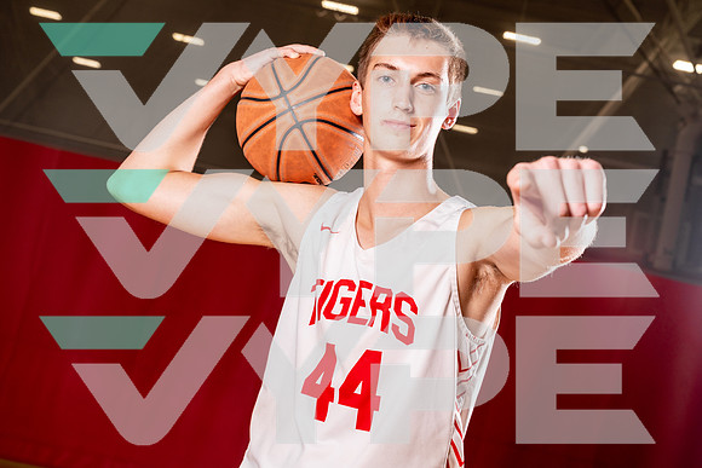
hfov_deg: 38.2
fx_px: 1014
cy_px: 234
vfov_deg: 26.0
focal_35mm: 52
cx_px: 351
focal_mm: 52
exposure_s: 1/125
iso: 100
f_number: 6.3
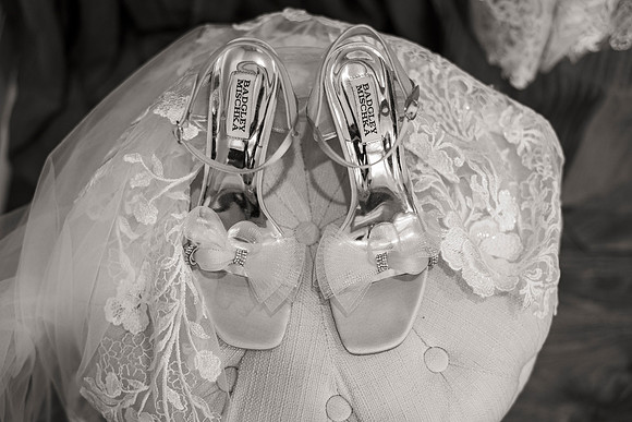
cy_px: 211
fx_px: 878
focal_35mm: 50
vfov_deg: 27.0
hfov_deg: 39.6
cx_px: 316
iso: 800
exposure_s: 1/250
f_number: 2.5
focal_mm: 50
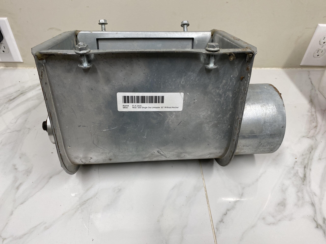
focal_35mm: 26
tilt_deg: -42.2
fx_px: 245
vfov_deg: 53.1
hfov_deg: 67.3
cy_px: 122
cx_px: 163
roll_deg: -1.7
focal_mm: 4.25
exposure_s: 1/120
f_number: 1.8
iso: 64
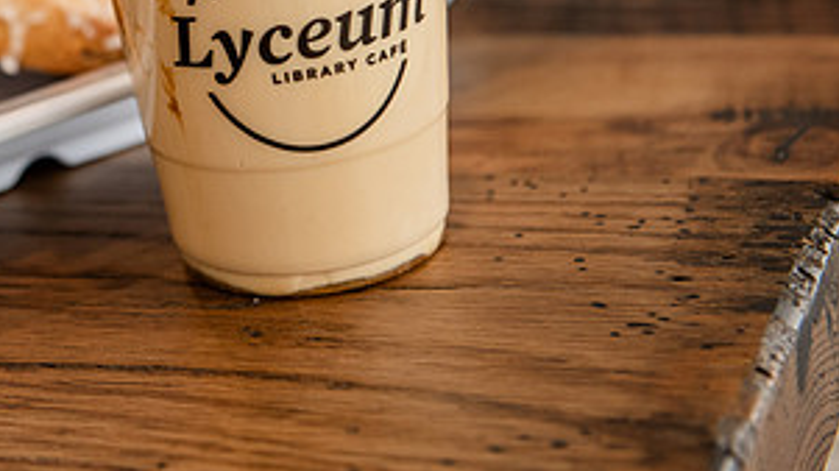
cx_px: 36
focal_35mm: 113
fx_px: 2513
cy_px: 15
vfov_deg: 10.6
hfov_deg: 18.5
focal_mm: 56
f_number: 3.5
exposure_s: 1/200
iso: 500
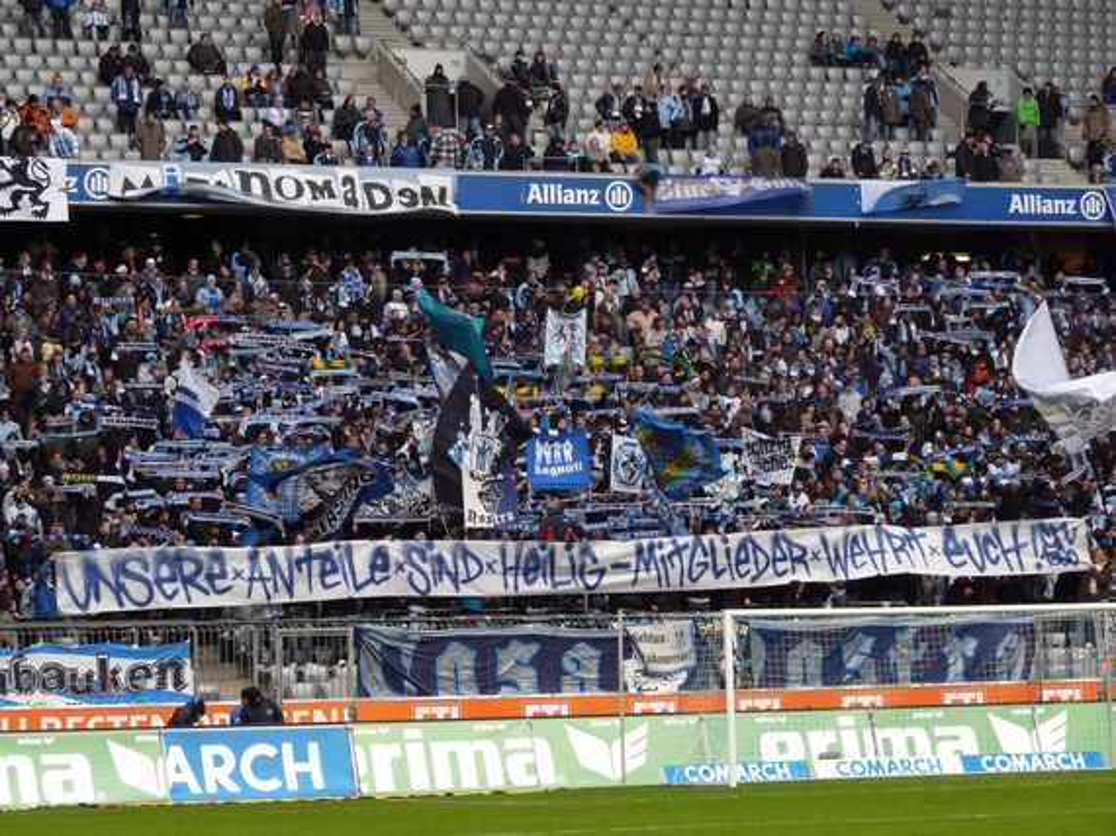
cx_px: 558
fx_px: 4705
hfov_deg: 13.5
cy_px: 418
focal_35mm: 146
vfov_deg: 10.2
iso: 400
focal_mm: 26
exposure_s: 1/400
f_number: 3.7
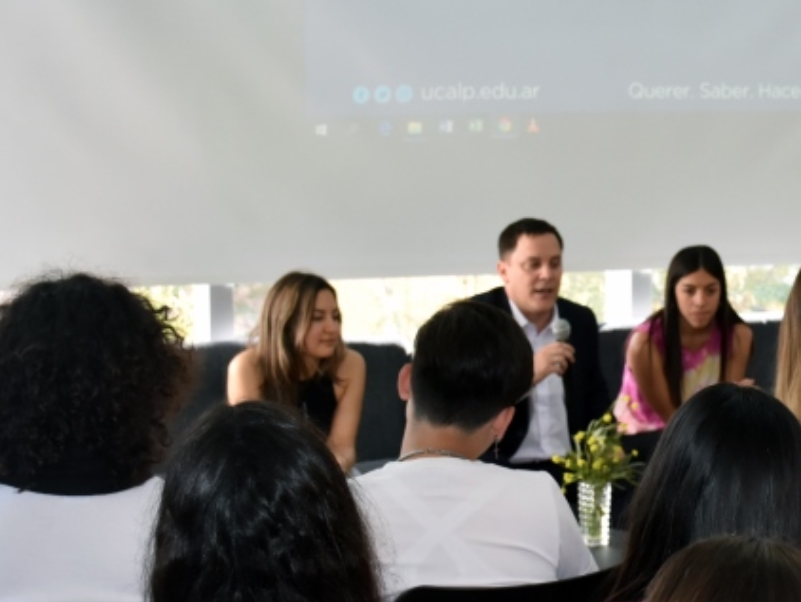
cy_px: 316
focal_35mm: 91
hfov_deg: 20.9
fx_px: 2107
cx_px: 763
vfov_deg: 16.3
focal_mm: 26
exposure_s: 1/160
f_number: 5
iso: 800
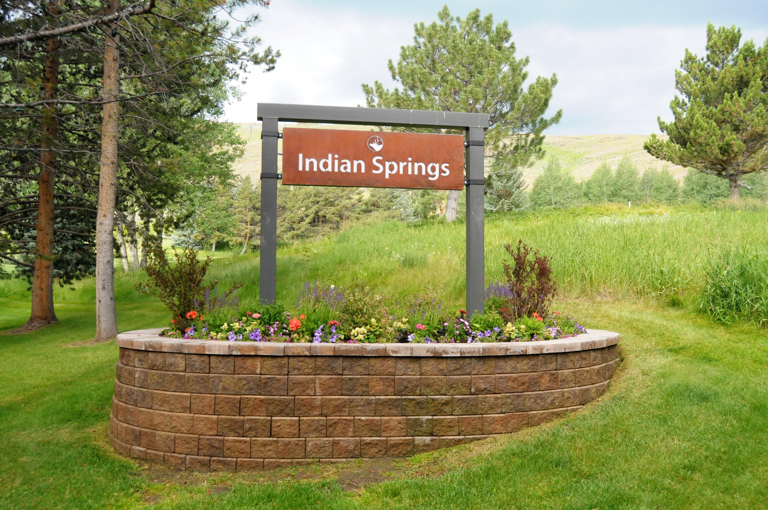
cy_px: 255
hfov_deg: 57.3
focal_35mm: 33
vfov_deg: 39.9
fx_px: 703
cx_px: 384
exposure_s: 1/500
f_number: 5
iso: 800
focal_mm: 22
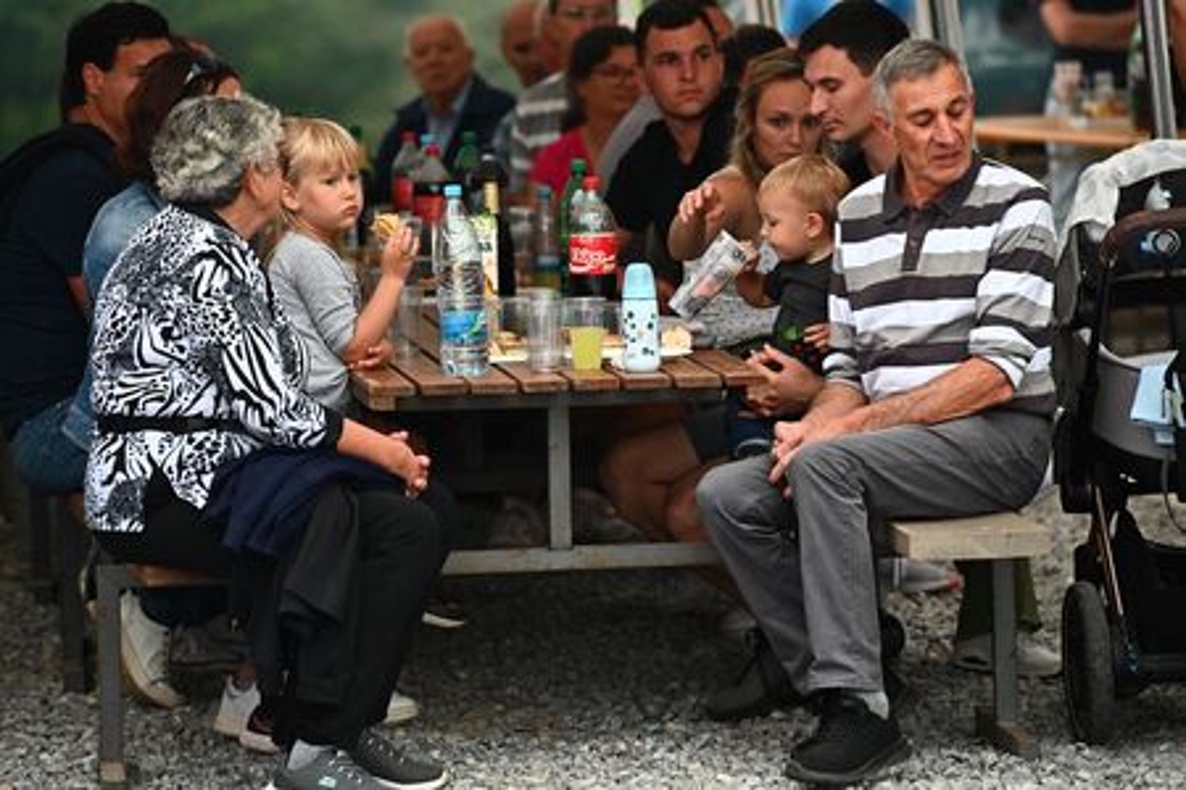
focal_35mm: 200
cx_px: 593
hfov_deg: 10.3
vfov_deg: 6.9
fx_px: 6588
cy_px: 395
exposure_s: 1/320
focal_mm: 200
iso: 1600
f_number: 4.5
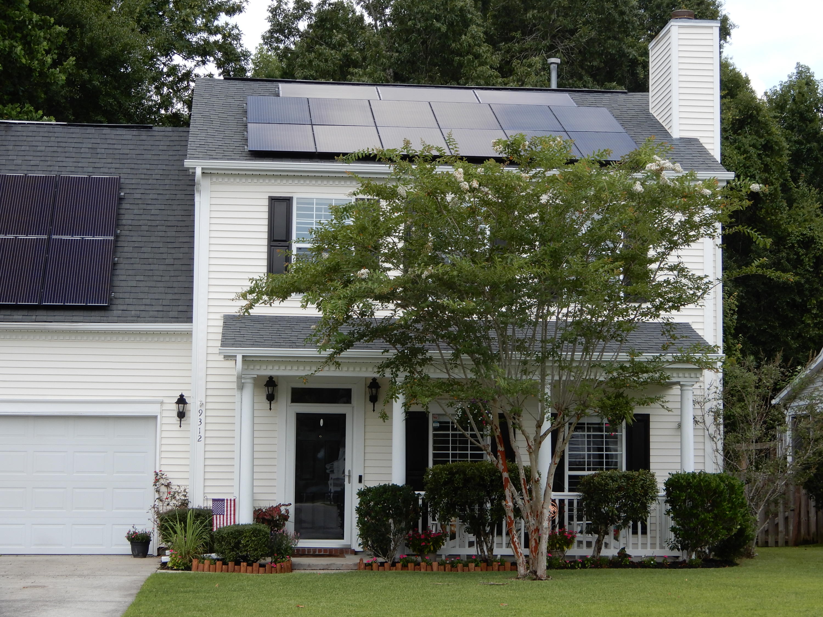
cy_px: 308
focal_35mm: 70
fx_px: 1664
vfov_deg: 21.0
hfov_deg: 27.8
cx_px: 412
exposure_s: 1/320
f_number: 4.5
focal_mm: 12.5
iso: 80
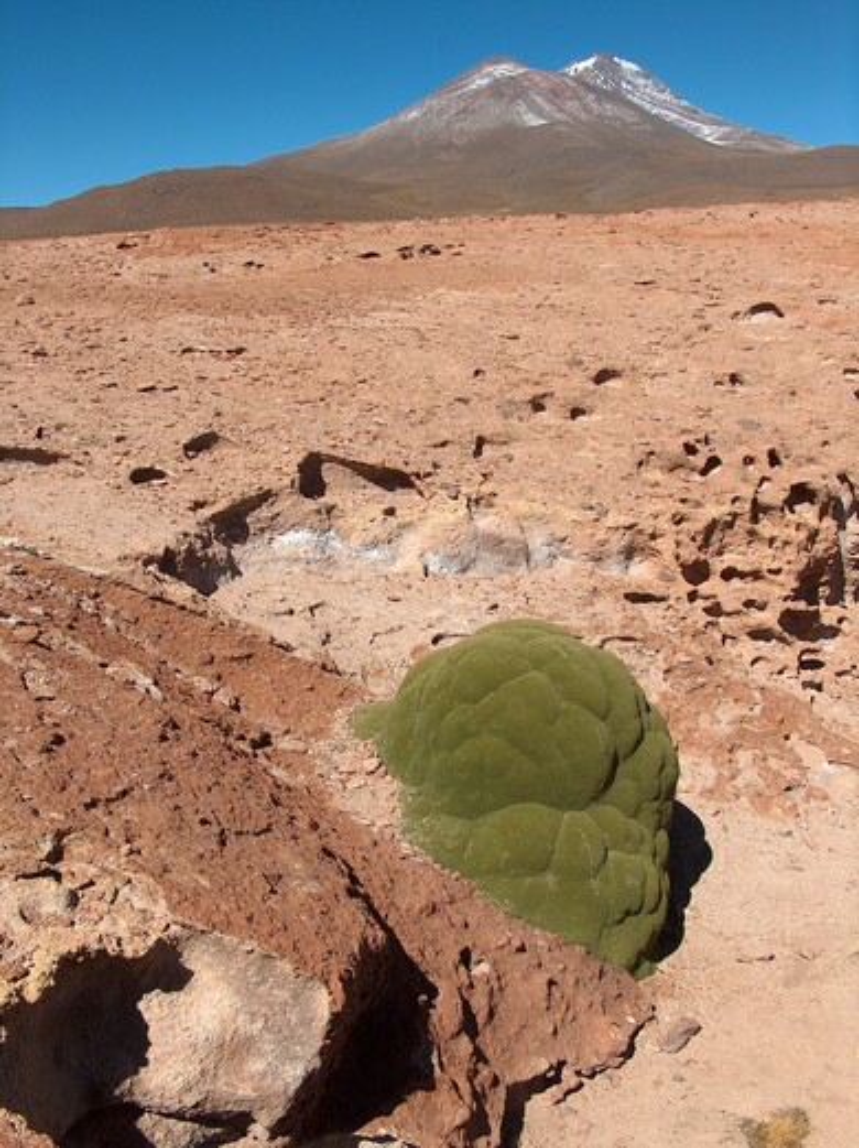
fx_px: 1226
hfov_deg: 38.6
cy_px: 574
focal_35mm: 37
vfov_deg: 50.2
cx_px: 430
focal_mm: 7.6
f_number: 8
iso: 100
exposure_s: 1/226
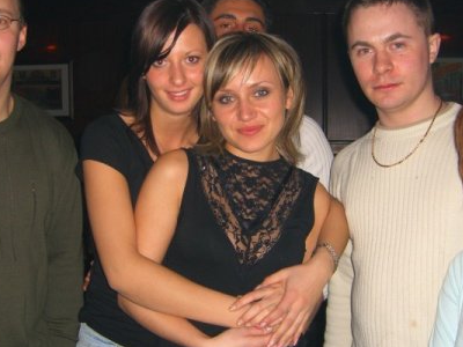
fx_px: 762
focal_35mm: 57
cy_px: 156
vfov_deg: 25.6
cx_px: 219
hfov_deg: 33.8
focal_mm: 7.9
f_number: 2.8
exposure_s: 1/60
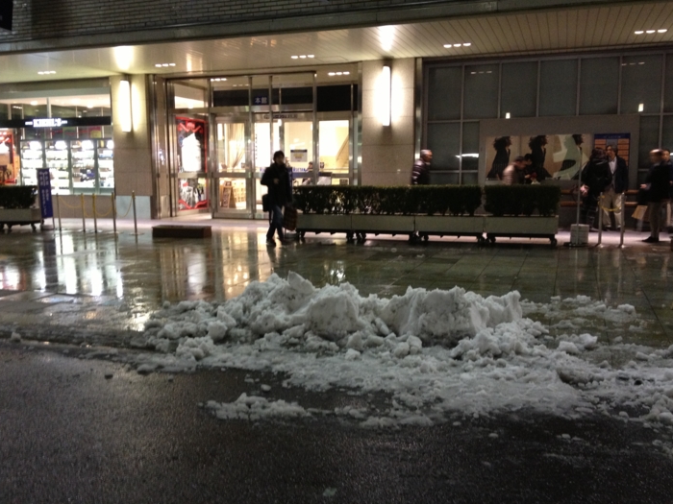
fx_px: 700
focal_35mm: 36
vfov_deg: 39.7
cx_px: 336
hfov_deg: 51.4
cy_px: 246
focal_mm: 4.28
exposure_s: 1/20
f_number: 2.4
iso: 200
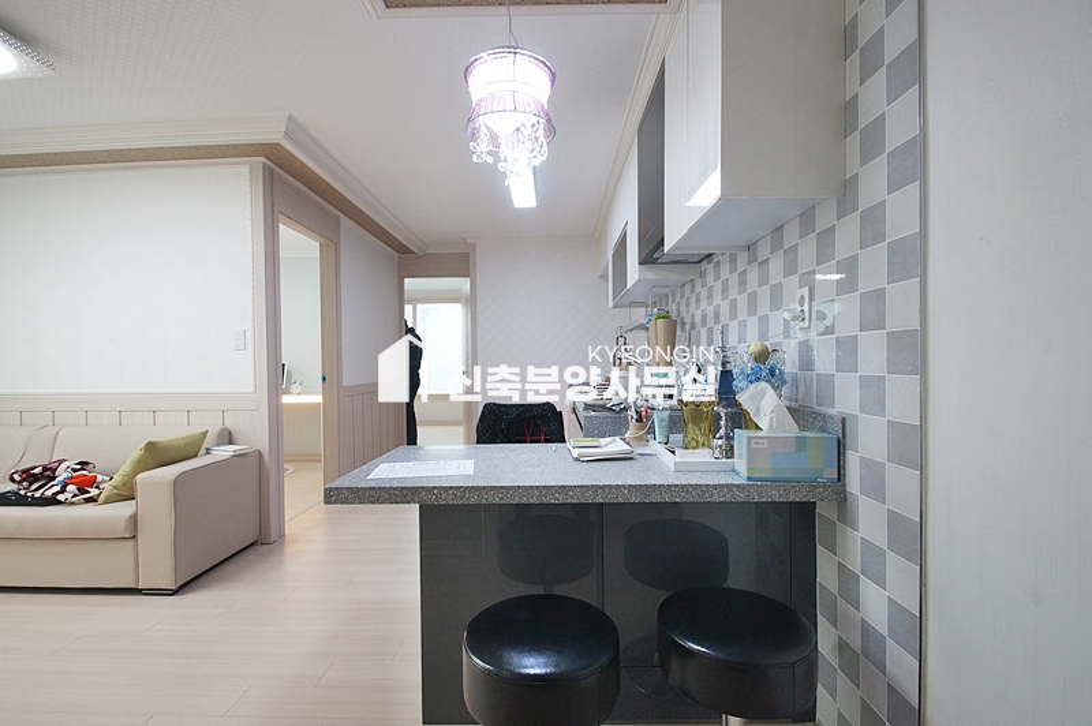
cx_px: 546
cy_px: 363
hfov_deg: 100.4
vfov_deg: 77.2
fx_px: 455
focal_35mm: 15
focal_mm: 10
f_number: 9
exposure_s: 1/25
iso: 800
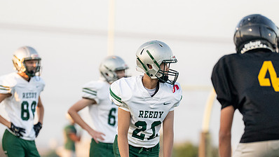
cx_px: 151
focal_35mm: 417
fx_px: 3085
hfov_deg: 5.2
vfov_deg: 2.9
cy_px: 138
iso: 1600
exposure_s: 1/3200
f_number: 2.8
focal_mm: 200
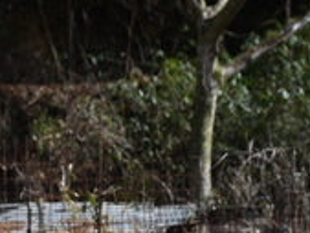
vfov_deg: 8.7
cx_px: -253
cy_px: 396
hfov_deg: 11.1
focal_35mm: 166
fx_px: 1488
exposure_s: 1/400
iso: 100
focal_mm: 38
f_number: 7.1
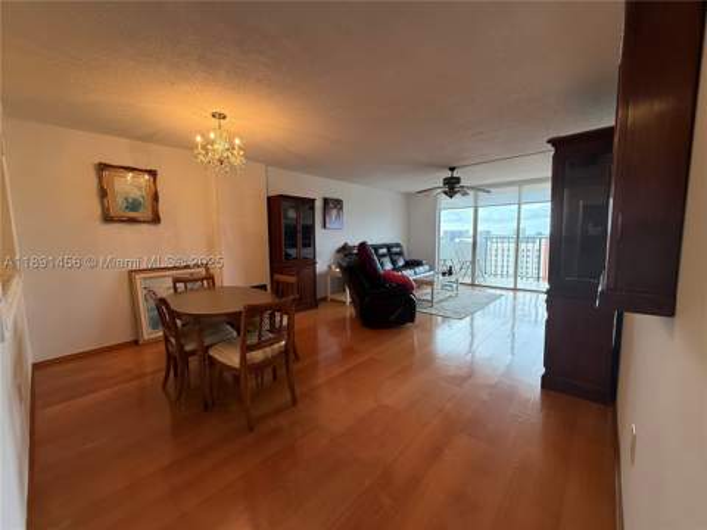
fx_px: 286
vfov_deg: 85.7
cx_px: 354
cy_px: 265
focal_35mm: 14
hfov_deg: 102.1
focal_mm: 2.22
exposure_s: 1/120
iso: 160
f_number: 2.2
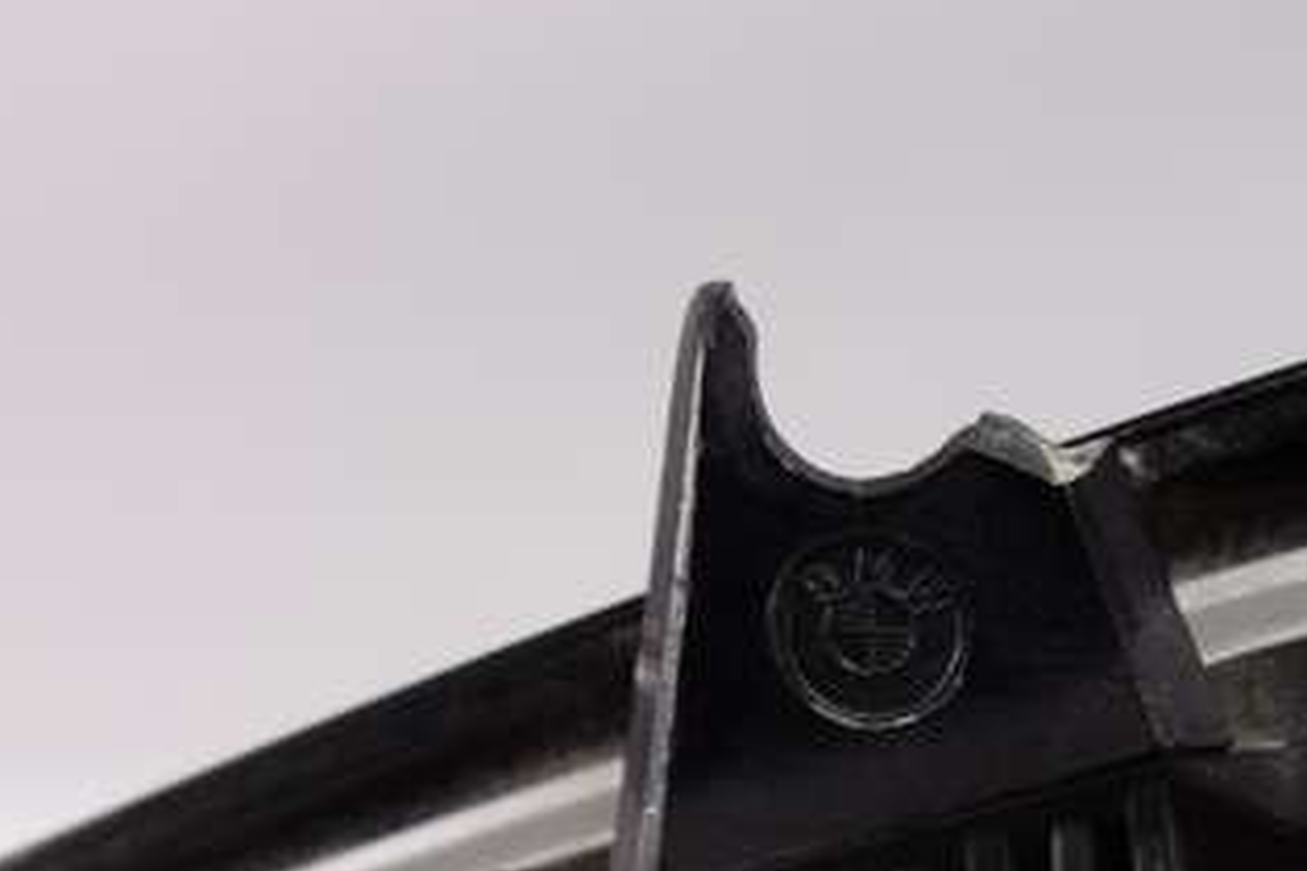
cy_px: 620
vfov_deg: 18.6
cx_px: 884
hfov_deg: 27.5
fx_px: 2650
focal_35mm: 73
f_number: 2.5
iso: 125
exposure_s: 1/100
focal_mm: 10.4
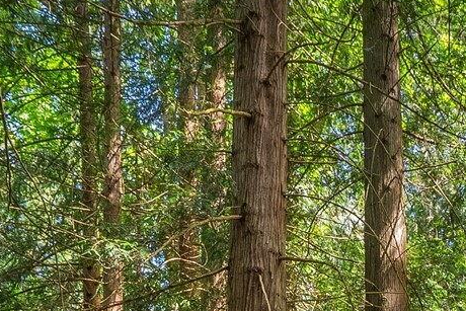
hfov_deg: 31.1
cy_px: 559
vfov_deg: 18.2
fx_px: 764
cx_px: 481
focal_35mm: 59
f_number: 7.1
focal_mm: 16
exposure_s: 1/20
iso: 200
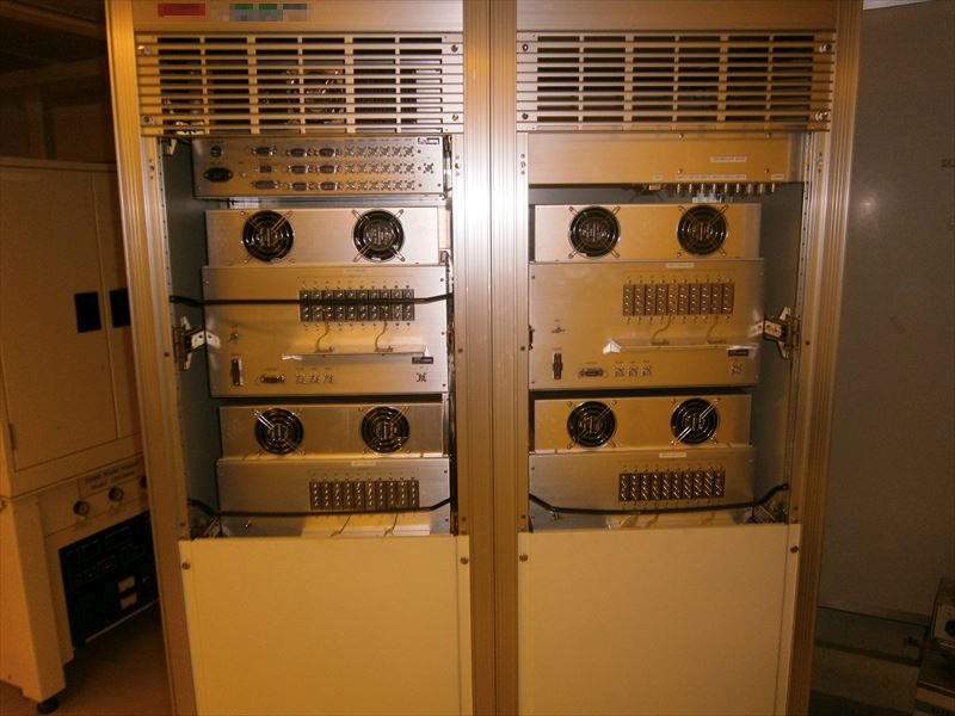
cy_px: 358
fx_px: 717
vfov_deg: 53.1
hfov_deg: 67.3
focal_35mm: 26
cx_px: 478
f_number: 2.8
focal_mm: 4.7
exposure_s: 1/30
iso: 125
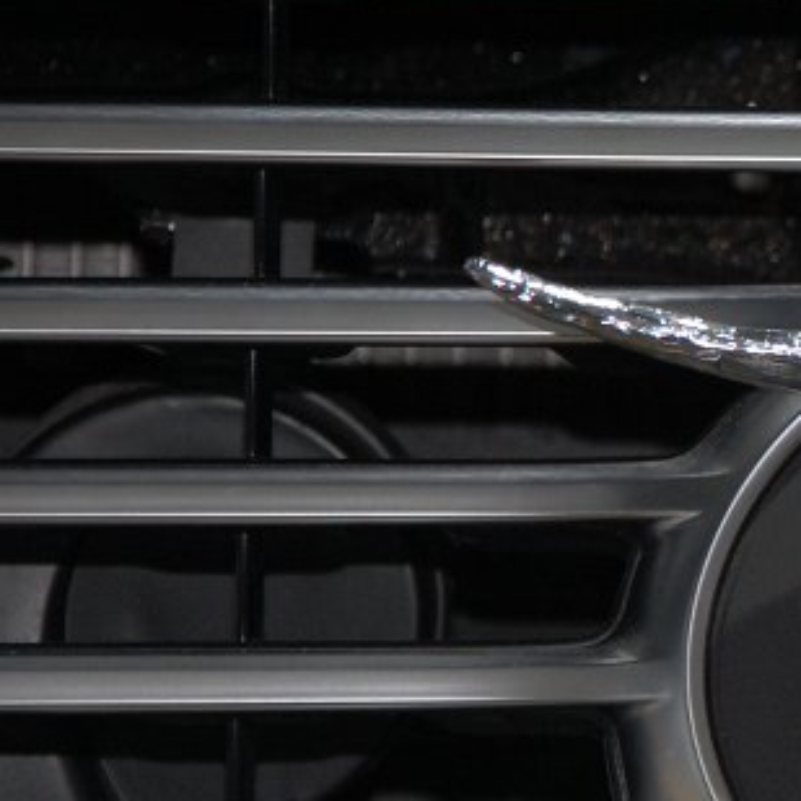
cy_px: 481
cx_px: 1281
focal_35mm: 465
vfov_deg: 3.8
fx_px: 12173
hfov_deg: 3.7
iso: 400
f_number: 5.6
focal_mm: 110
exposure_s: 1/60
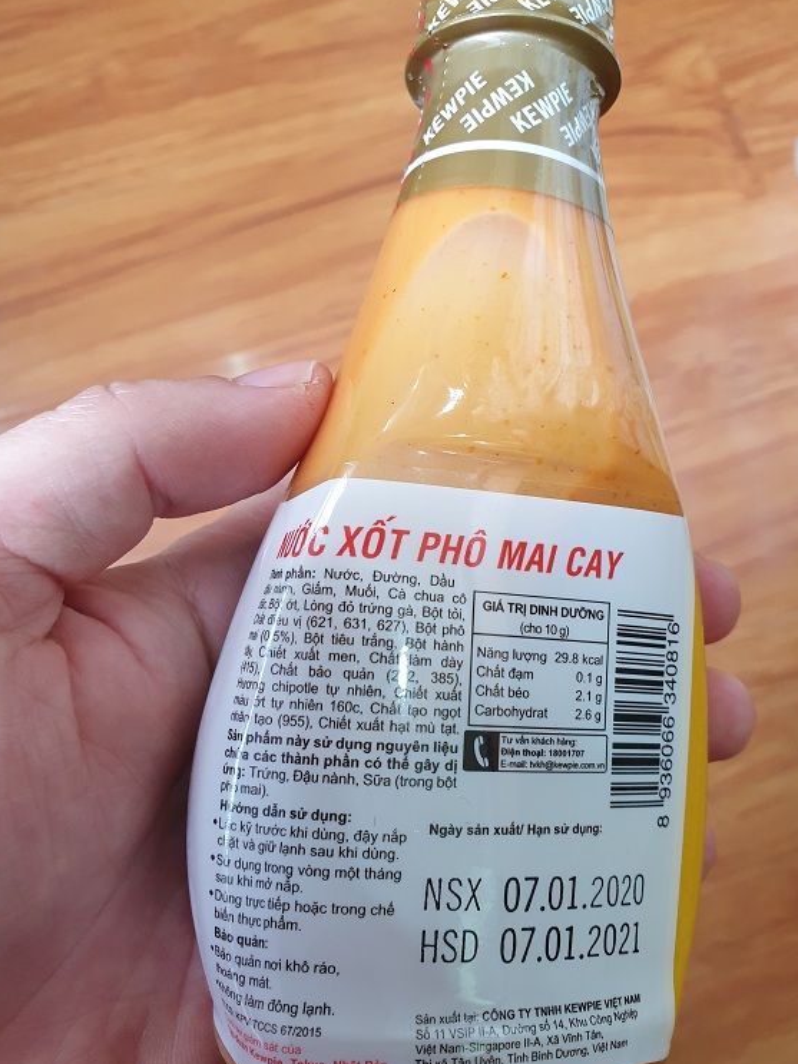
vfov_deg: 63.4
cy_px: 511
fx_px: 861
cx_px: 414
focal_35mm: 28
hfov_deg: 49.7
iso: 250
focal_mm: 4.3
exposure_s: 1/50
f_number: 2.4
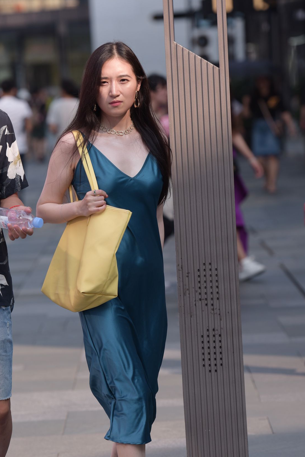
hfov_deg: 6.2
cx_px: 120
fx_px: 2806
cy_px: 276
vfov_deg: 9.3
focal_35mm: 221
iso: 180
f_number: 4
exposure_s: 1/800
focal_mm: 150
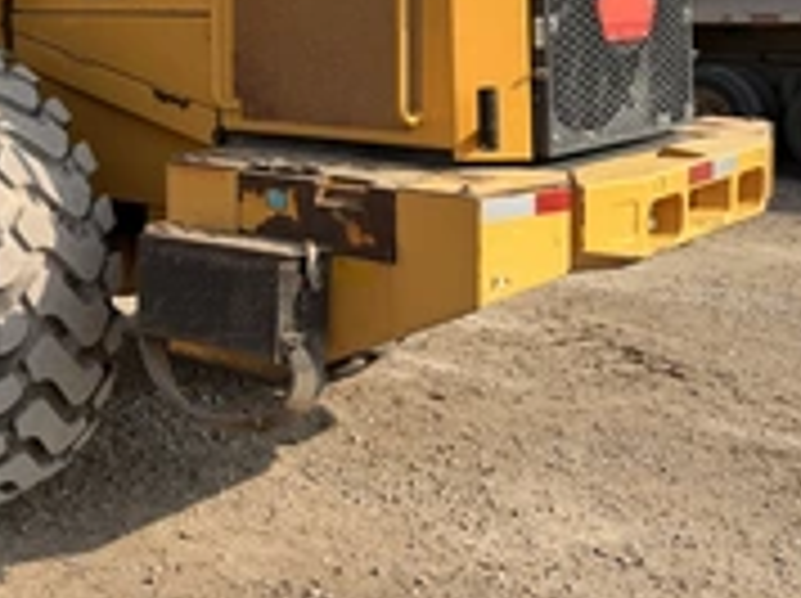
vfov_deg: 26.1
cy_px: 63
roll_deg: +3.3
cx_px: 45
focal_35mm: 54
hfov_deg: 33.3
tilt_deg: -2.4
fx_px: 1248
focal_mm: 6.76
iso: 80
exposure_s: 1/3279
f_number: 1.78
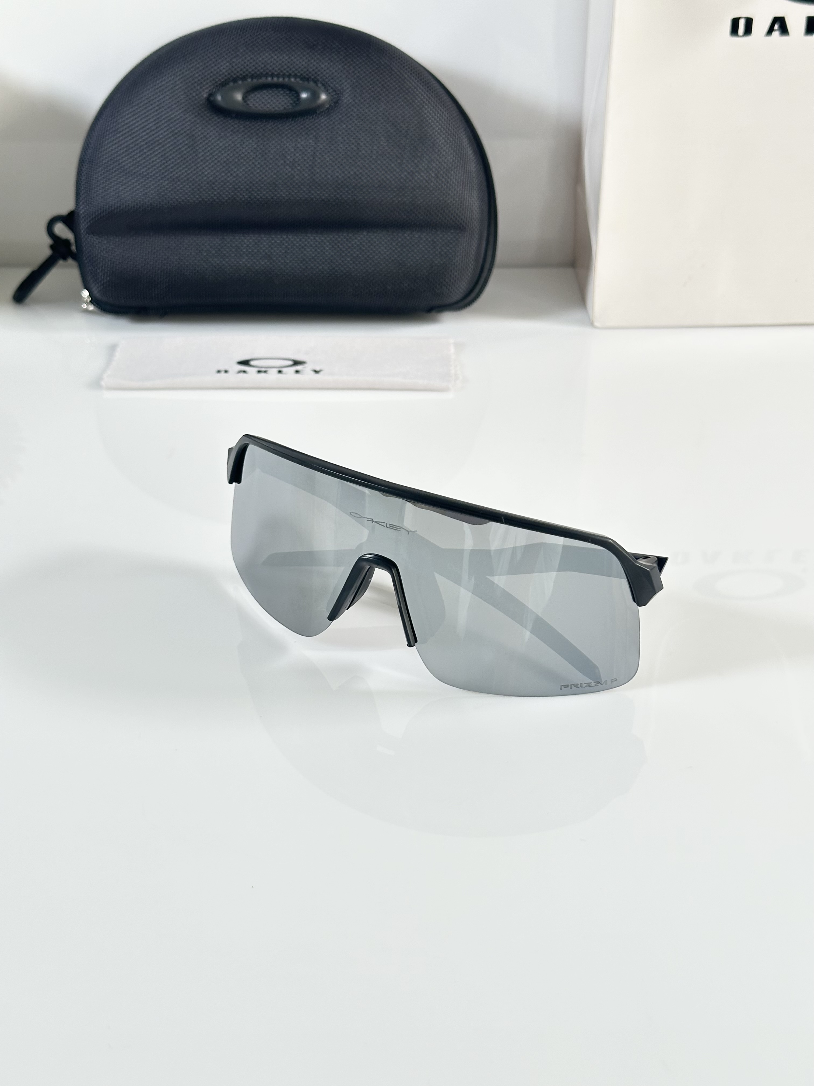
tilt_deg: -30.7
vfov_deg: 39.7
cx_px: 407
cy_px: 543
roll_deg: -0.2
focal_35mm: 48
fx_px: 1505
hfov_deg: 30.3
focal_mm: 6.86
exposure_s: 1/100
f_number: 1.78
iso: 80
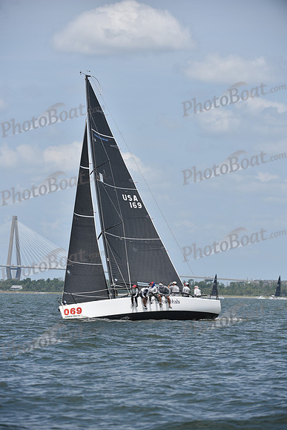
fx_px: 2390
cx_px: 144
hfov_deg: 6.9
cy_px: 215
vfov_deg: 10.3
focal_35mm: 200
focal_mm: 200
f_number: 5.6
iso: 100
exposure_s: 1/800
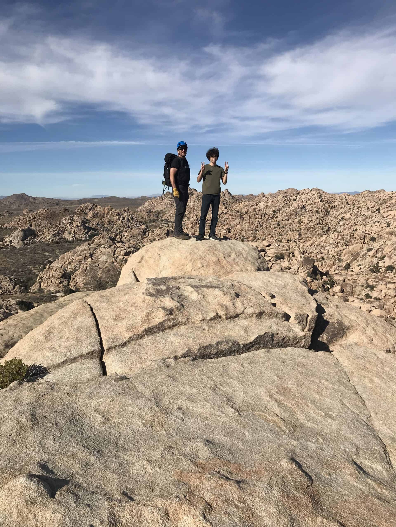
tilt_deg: -9.8
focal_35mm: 28
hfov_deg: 49.7
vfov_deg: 63.4
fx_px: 427
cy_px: 264
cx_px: 198
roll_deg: +0.2
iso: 20
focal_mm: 3.99
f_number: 1.8
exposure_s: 1/5051
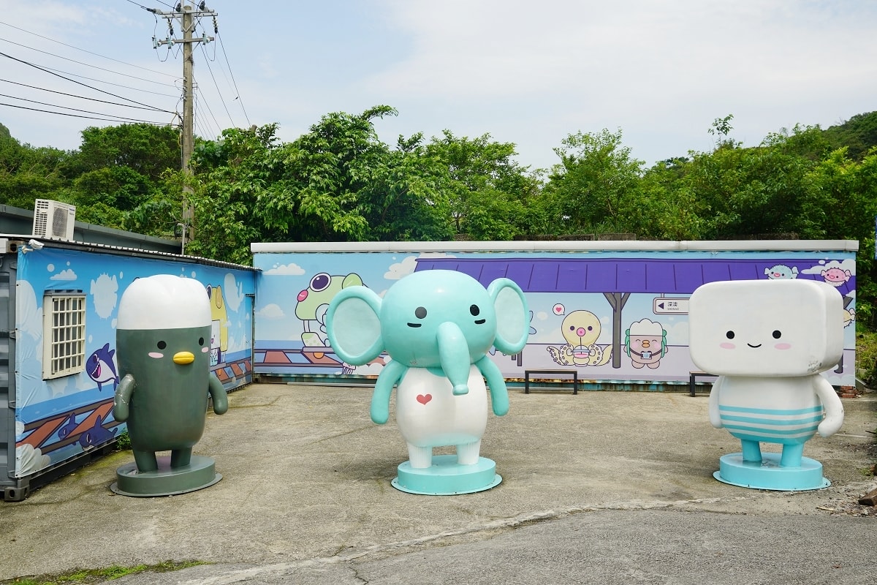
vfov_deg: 38.9
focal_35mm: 34
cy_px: 292
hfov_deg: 55.8
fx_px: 828
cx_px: 438
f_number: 8
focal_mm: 34
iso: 100
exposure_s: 1/125
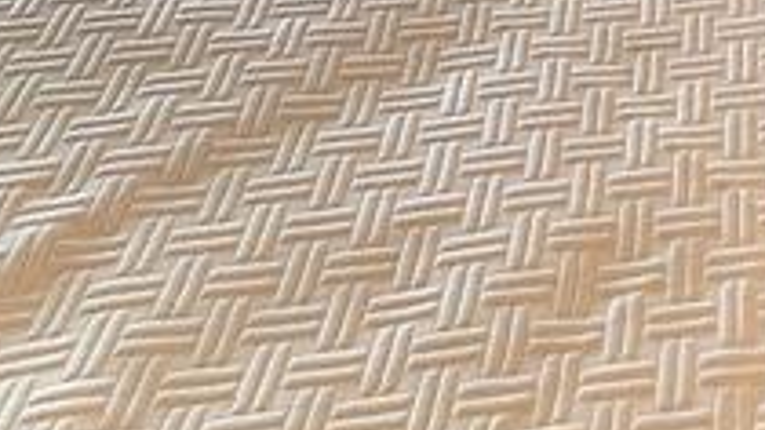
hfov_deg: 29.7
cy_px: -813
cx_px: 641
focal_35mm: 69
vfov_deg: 11.5
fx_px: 1399
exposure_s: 1/120
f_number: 2.2
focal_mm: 2.2
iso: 80
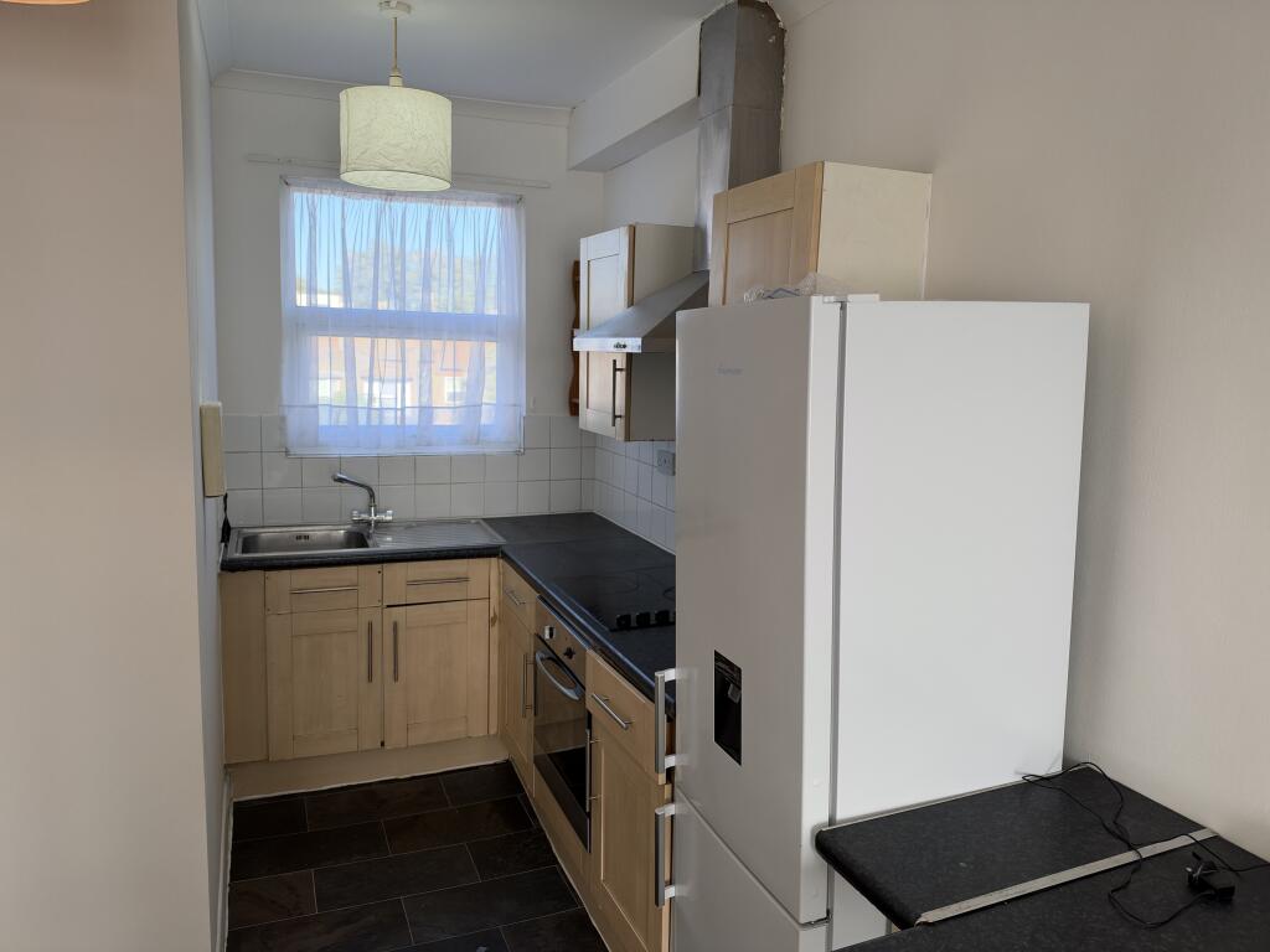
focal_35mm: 24
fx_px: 881
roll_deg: -1.4
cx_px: 635
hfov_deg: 71.6
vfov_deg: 56.8
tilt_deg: -5.2
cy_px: 476
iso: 80
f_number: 1.48
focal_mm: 6.93
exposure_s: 1/379
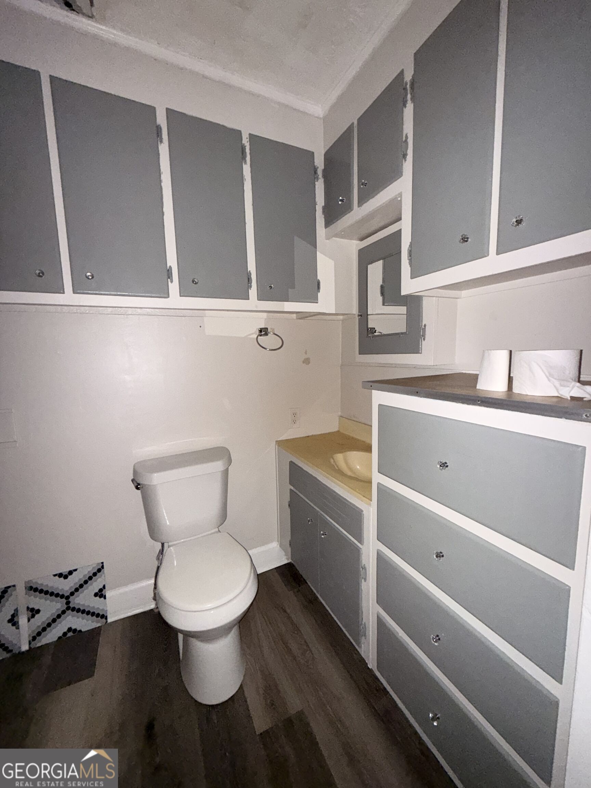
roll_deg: +1.3
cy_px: 394
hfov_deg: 85.7
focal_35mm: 14
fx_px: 319
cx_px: 296
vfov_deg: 102.1
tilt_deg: -6.3
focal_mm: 2.22
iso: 320
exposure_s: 1/40
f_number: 2.2
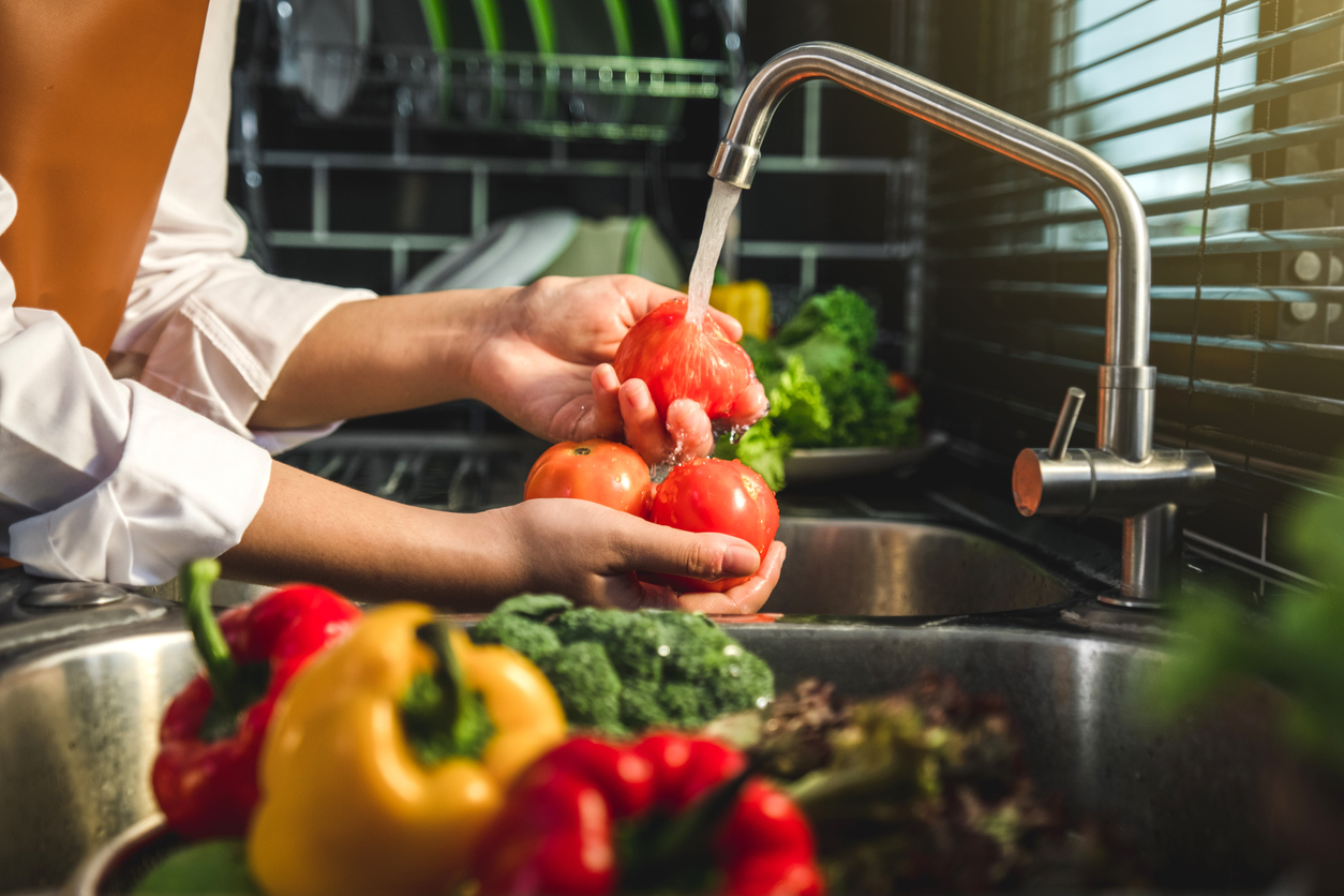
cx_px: 672
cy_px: 448
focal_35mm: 53
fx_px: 1979
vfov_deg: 25.5
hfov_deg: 37.5
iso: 250
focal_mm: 35.3
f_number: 2.8
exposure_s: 1/250
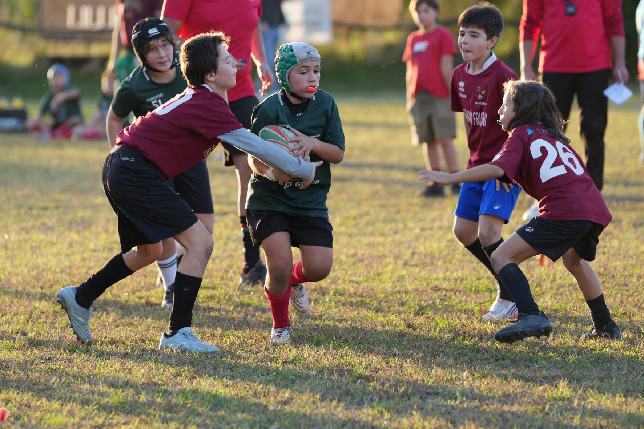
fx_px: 5169
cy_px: 163
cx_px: 241
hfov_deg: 7.1
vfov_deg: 4.8
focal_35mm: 289
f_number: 3.5
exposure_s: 1/320
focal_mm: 200
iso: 200
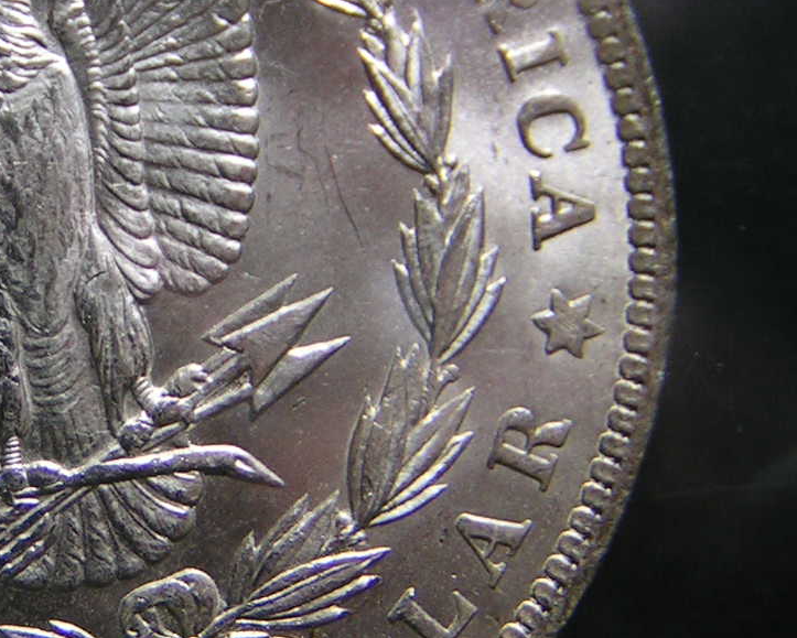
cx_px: 47
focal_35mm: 136
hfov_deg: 14.0
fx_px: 3209
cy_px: 209
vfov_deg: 11.3
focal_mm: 9.7
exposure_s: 1/60
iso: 50
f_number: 3.2
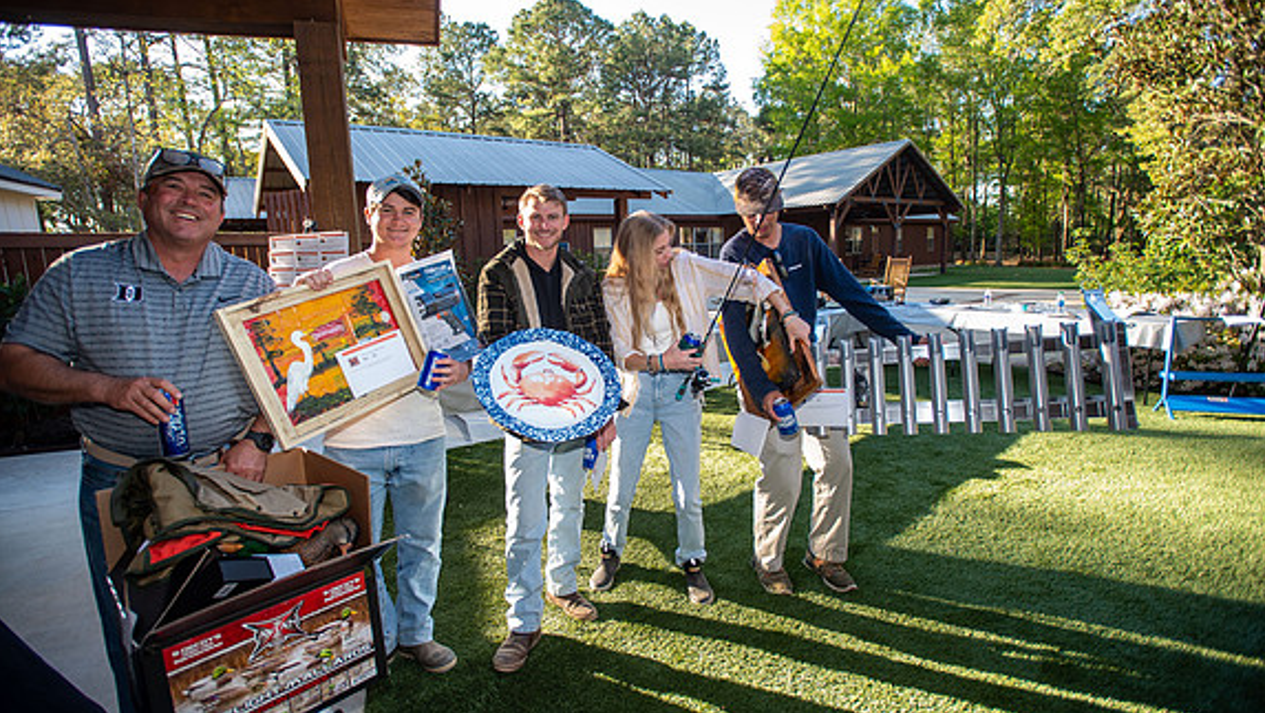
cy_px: 369
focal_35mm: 18
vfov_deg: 61.1
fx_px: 604
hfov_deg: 92.6
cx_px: 634
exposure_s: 1/160
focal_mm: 17
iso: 160
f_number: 3.2
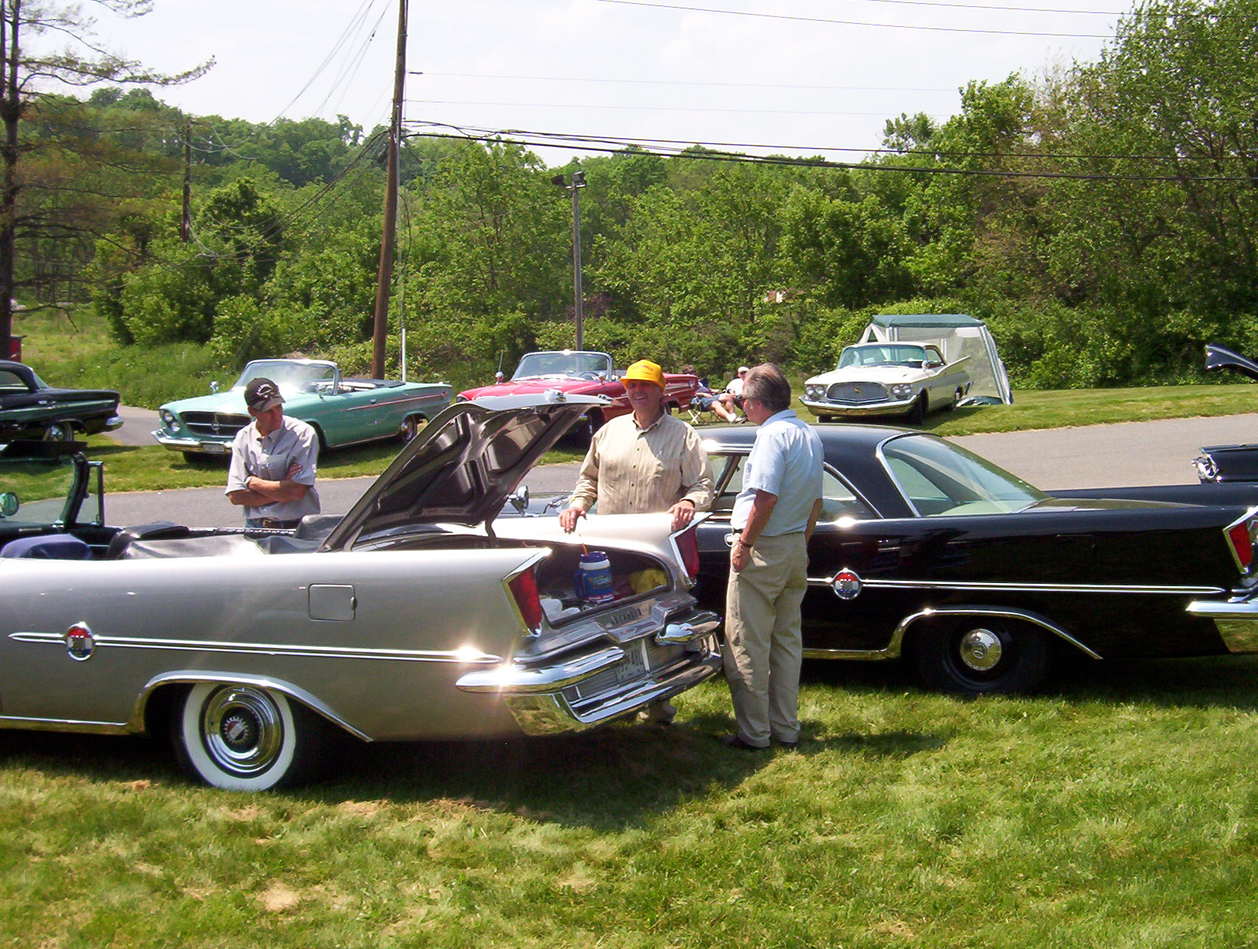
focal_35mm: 51
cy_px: 474
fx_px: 1858
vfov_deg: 28.7
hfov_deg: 37.4
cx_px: 629
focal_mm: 7.88
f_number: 5.97
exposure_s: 1/470
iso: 100
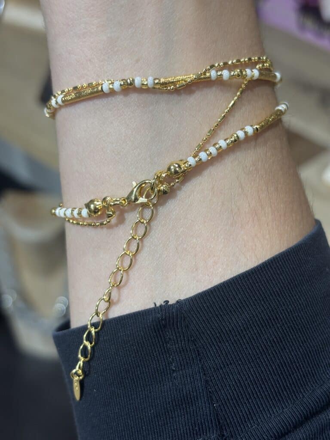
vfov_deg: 36.8
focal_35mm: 52
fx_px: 661
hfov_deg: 28.0
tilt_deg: -48.9
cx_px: 165
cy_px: 220
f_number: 1.6
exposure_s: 1/50
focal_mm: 5.96
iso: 25
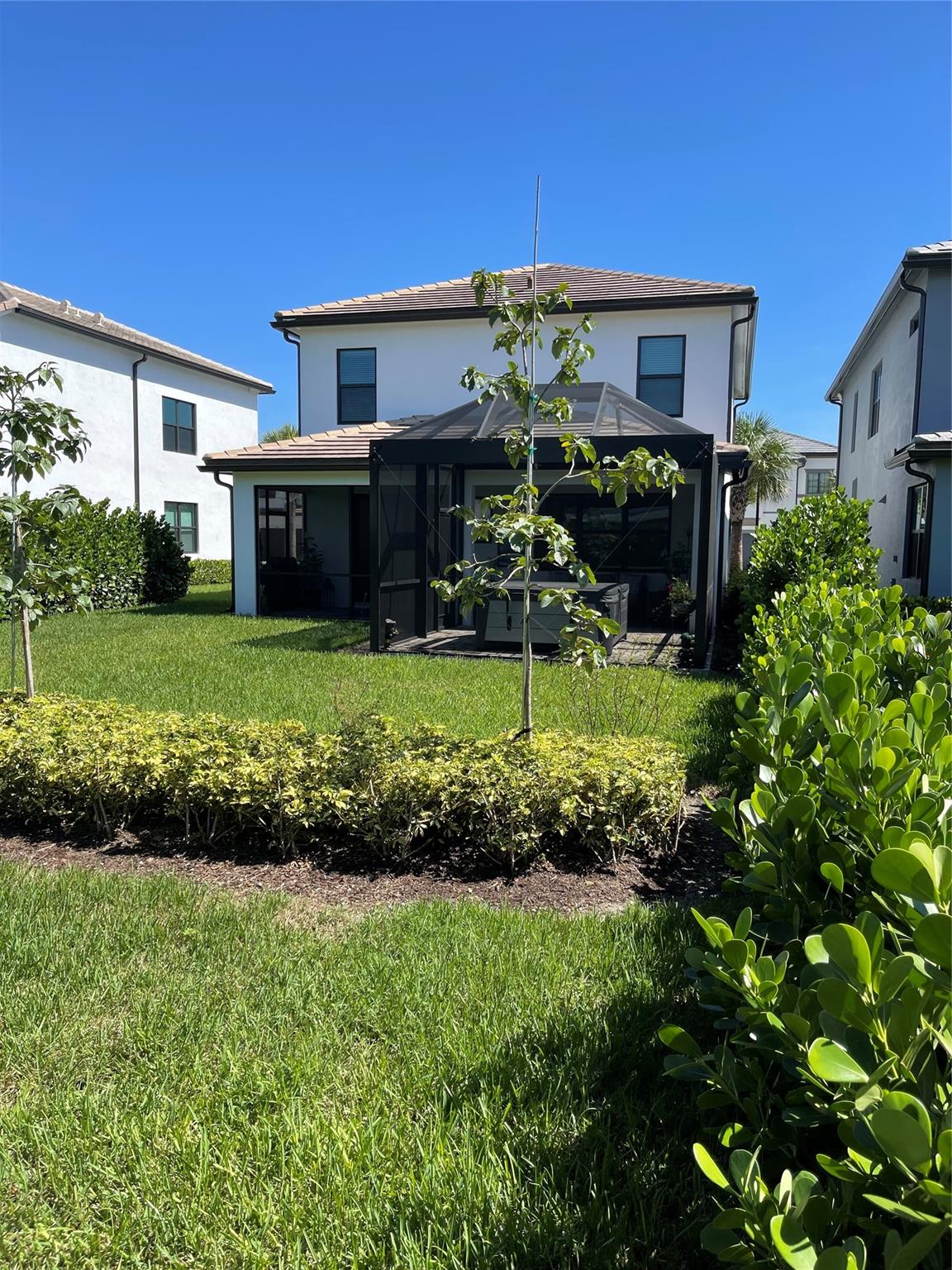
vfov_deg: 67.3
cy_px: 635
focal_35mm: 26
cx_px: 476
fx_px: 953
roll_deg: -1.3
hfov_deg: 53.1
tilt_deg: -6.1
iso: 32
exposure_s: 1/2165
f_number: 1.6
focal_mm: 5.1
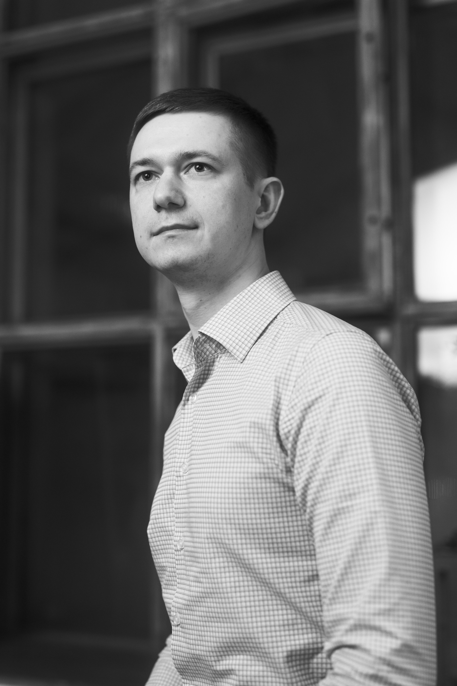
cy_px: 343
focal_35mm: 50
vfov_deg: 39.6
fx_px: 952
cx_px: 228
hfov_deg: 27.0
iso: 1000
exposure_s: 1/80
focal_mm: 50
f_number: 2.2
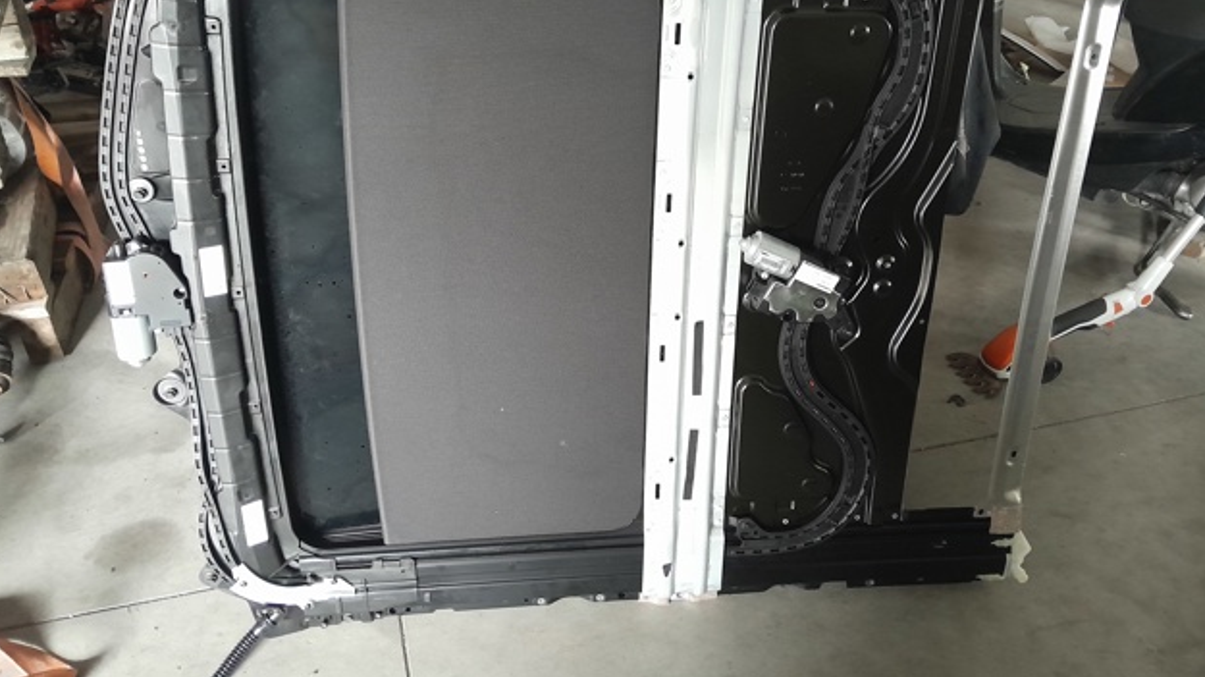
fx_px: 926
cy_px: 225
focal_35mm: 29
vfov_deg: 39.6
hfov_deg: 66.1
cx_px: 605
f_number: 1.8
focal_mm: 3.98
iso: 800
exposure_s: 1/20
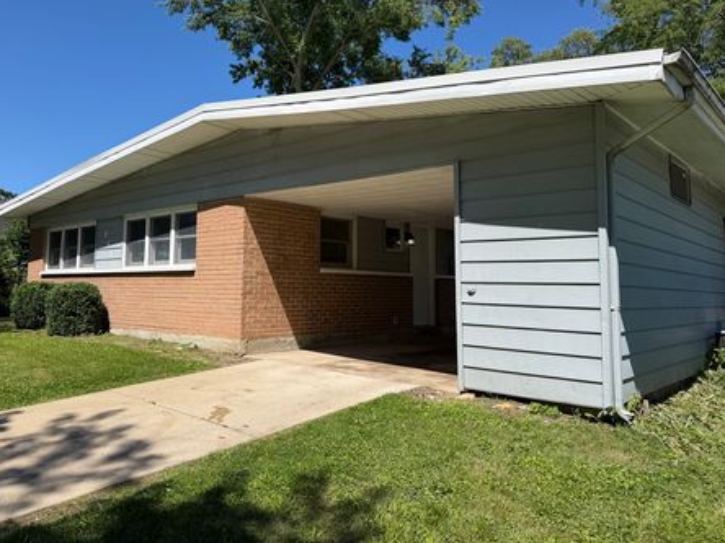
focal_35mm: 27
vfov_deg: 51.2
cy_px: 239
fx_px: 565
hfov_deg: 65.2
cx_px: 325
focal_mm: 6.76
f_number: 1.78
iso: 80
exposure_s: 1/4975
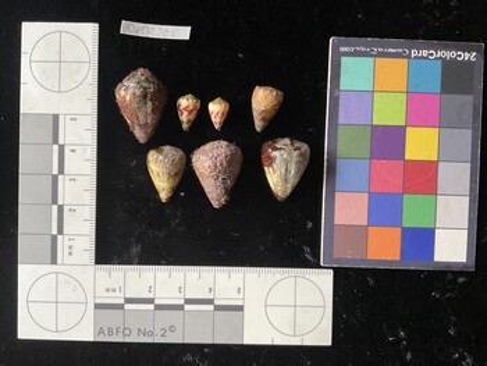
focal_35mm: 29
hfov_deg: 61.6
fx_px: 408
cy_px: 183
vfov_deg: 48.3
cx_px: 244
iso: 160
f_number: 1.8
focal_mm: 3
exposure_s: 1/60
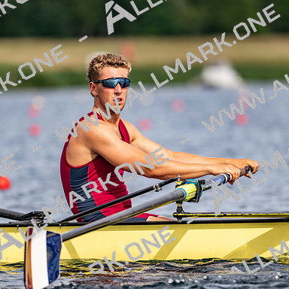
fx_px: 4846
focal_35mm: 513
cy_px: 145
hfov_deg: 3.4
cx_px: 147
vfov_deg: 3.4
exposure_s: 1/2500
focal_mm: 400
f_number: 4.5
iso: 280
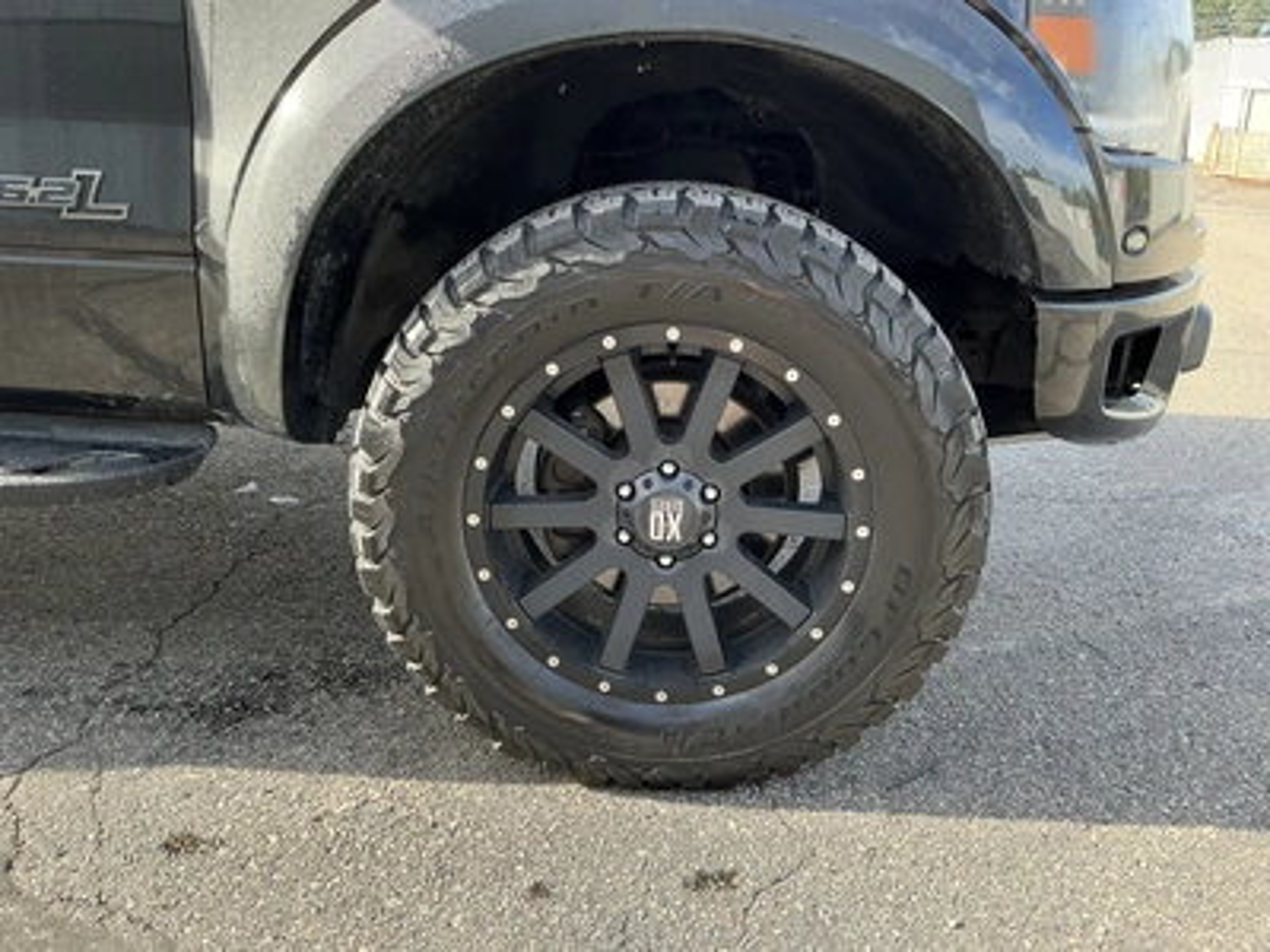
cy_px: 476
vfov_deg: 49.7
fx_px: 1027
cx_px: 635
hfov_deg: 63.4
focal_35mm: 28
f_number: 1.8
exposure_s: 1/172
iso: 25
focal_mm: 3
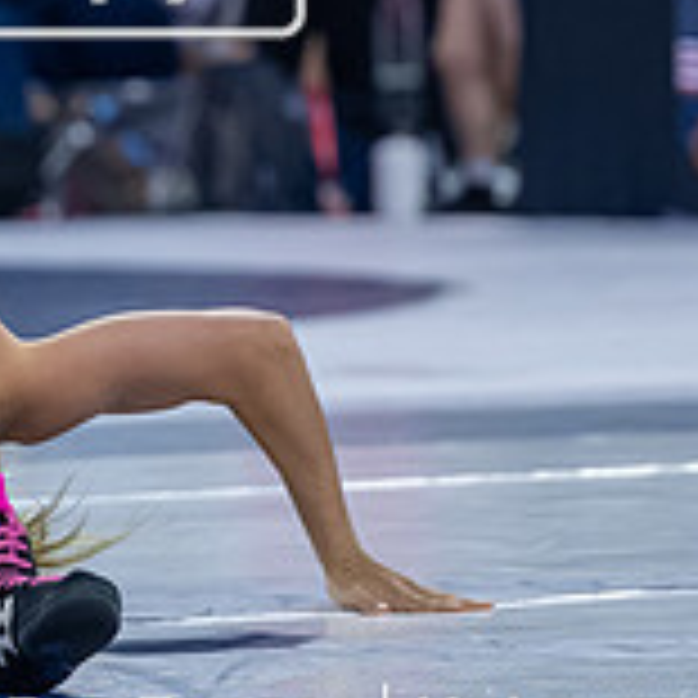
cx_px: -154
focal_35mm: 398
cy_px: 194
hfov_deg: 4.4
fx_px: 9080
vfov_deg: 4.4
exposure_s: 1/800
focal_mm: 93
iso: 1600
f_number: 2.8
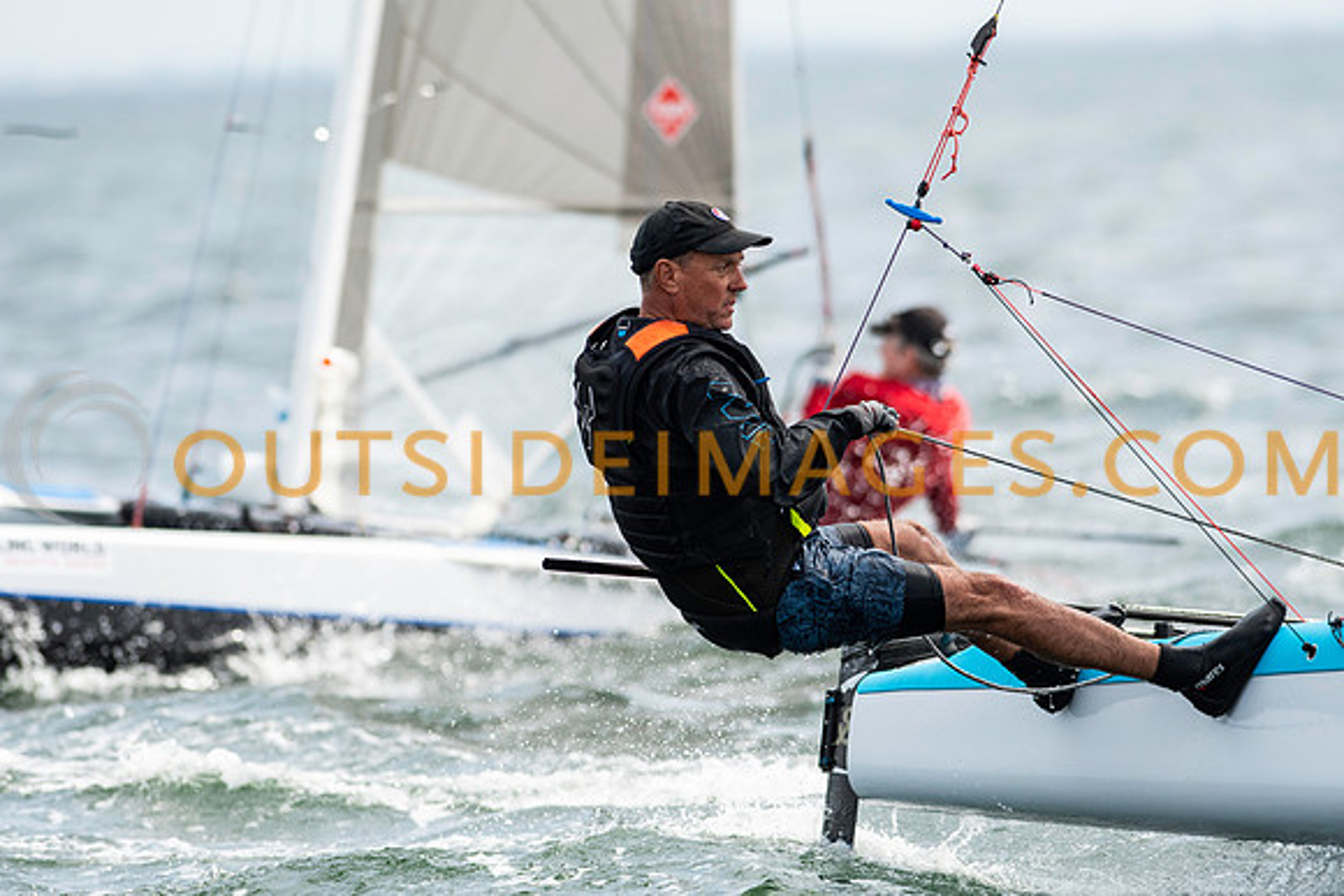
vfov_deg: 3.1
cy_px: 448
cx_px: 672
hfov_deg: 4.6
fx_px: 16803
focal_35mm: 450
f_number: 5
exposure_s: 1/4000
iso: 400
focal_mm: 300
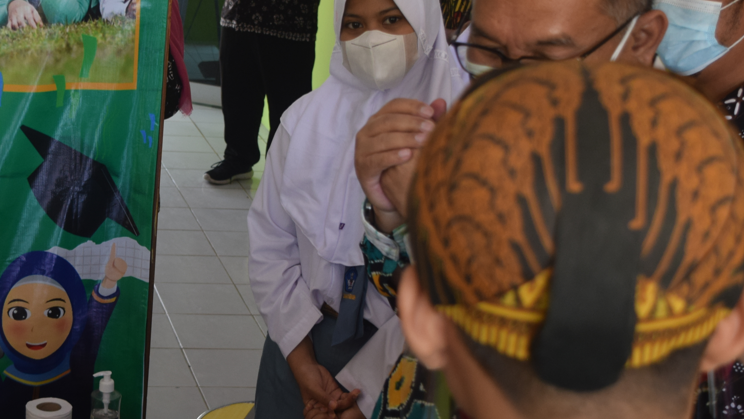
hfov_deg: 28.2
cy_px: 239
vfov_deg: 16.3
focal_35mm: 74
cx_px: 191
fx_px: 1460
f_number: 4
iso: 400
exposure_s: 1/80
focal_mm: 25
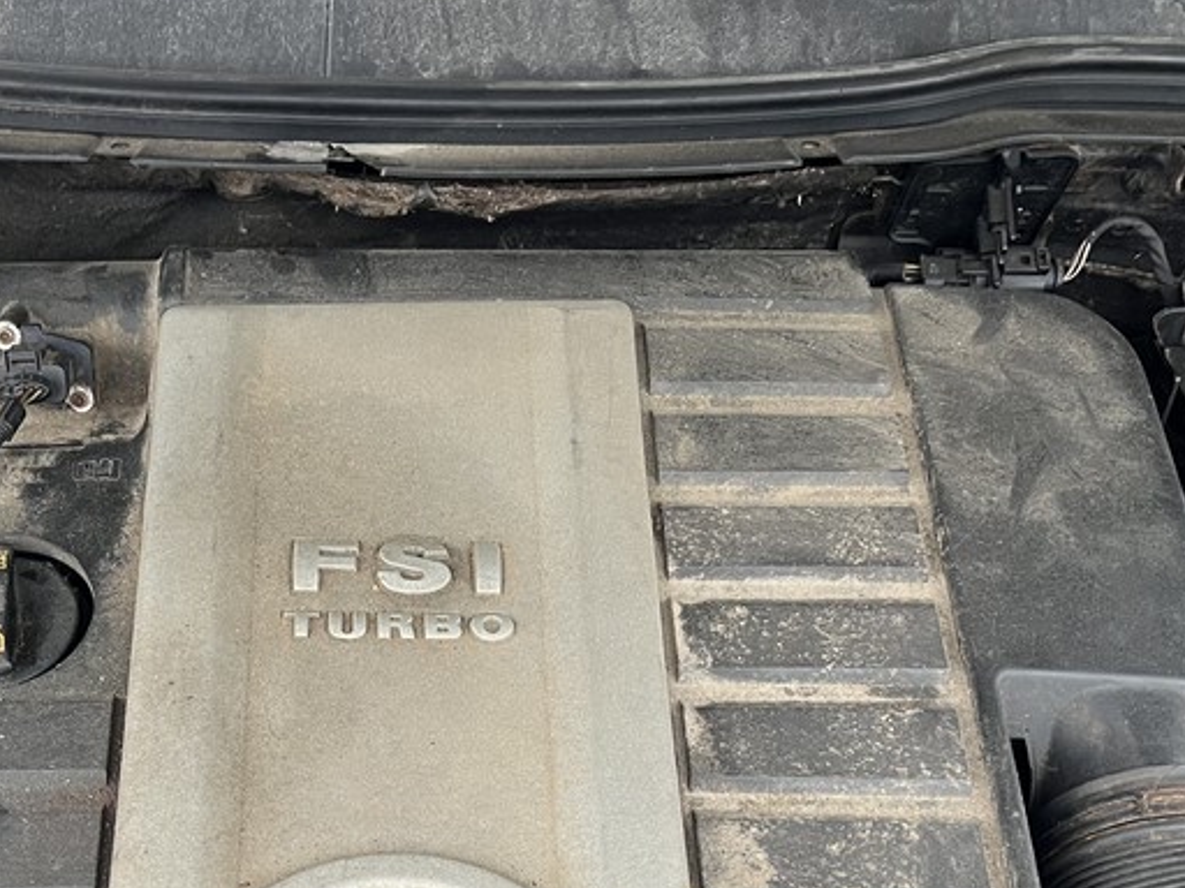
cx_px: 310
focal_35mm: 52
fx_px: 1780
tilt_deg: -44.7
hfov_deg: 36.1
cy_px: 839
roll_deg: -0.3
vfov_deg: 26.8
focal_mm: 5.7
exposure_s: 1/92
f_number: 1.5
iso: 125
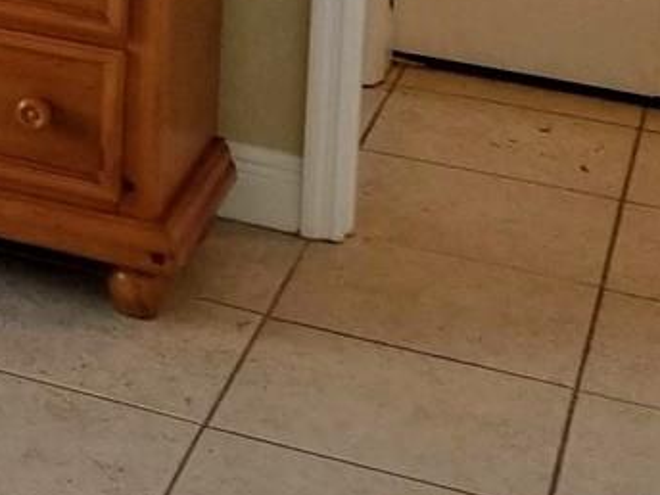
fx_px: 2307
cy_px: -505
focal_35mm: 121
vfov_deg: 11.1
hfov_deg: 13.6
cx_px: -716
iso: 100
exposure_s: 1/30
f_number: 1.7
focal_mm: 4.25
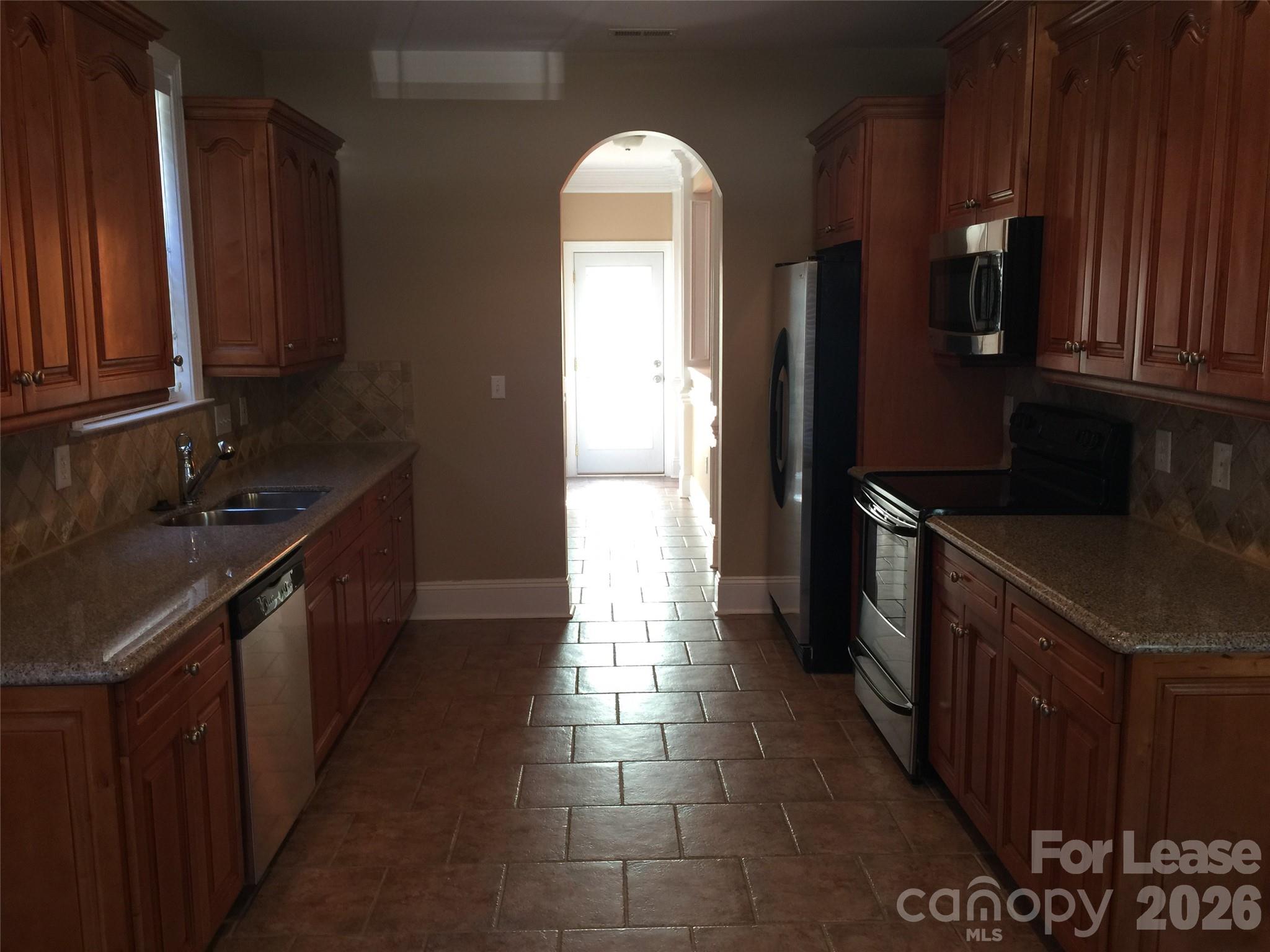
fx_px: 1064
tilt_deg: -8.9
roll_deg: +0.1
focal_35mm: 29
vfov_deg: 48.2
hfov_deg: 61.7
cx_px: 635
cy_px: 476
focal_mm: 4.15
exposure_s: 1/15
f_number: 2.2
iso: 32
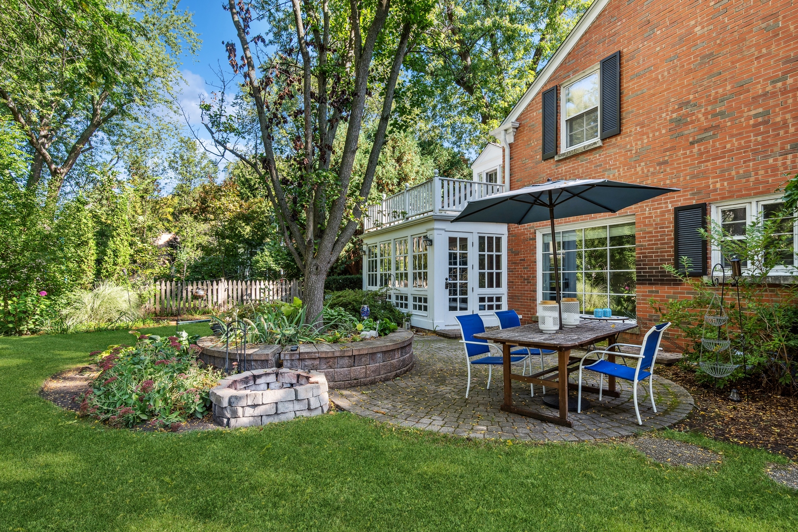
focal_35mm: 19
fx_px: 421
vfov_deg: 64.6
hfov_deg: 86.9
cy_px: 266
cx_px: 399
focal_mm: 19
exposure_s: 1/20
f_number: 9
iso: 200
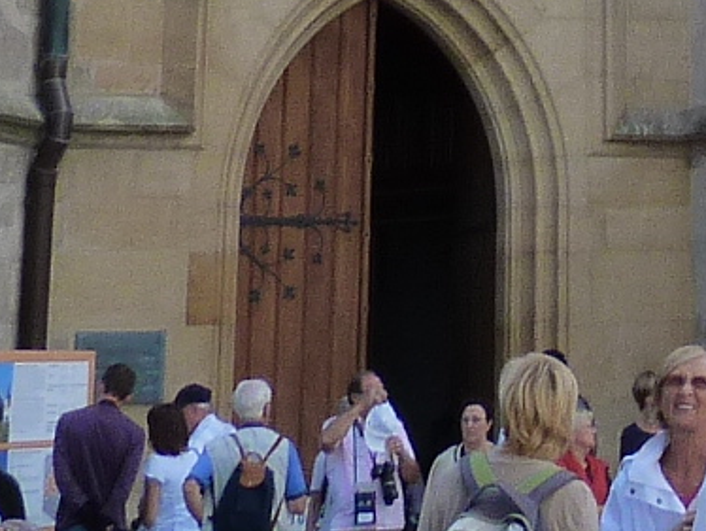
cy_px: -1041
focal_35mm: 171
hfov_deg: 11.2
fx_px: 3490
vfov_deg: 7.6
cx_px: 1017
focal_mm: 4.5
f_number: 4.5
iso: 125
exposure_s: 1/200
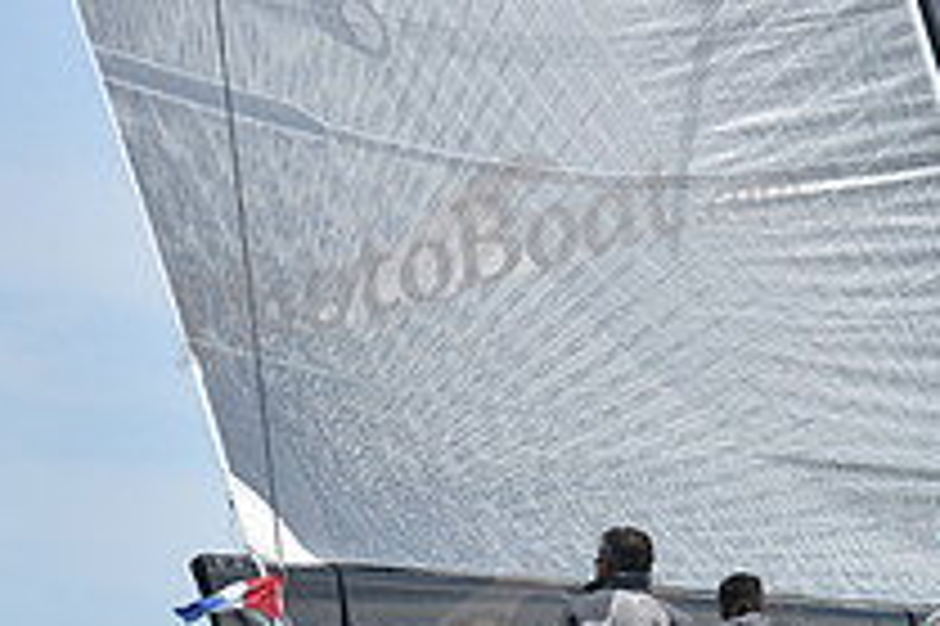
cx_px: 1039
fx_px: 9418
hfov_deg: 5.7
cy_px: 835
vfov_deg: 3.8
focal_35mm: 361
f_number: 7.1
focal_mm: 130
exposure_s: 1/1250
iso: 250
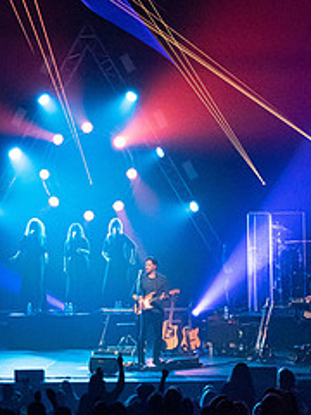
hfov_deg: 9.1
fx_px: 1953
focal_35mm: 163
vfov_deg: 12.1
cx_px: 74
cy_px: 195
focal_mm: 70
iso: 8000
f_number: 5.6
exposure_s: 1/250
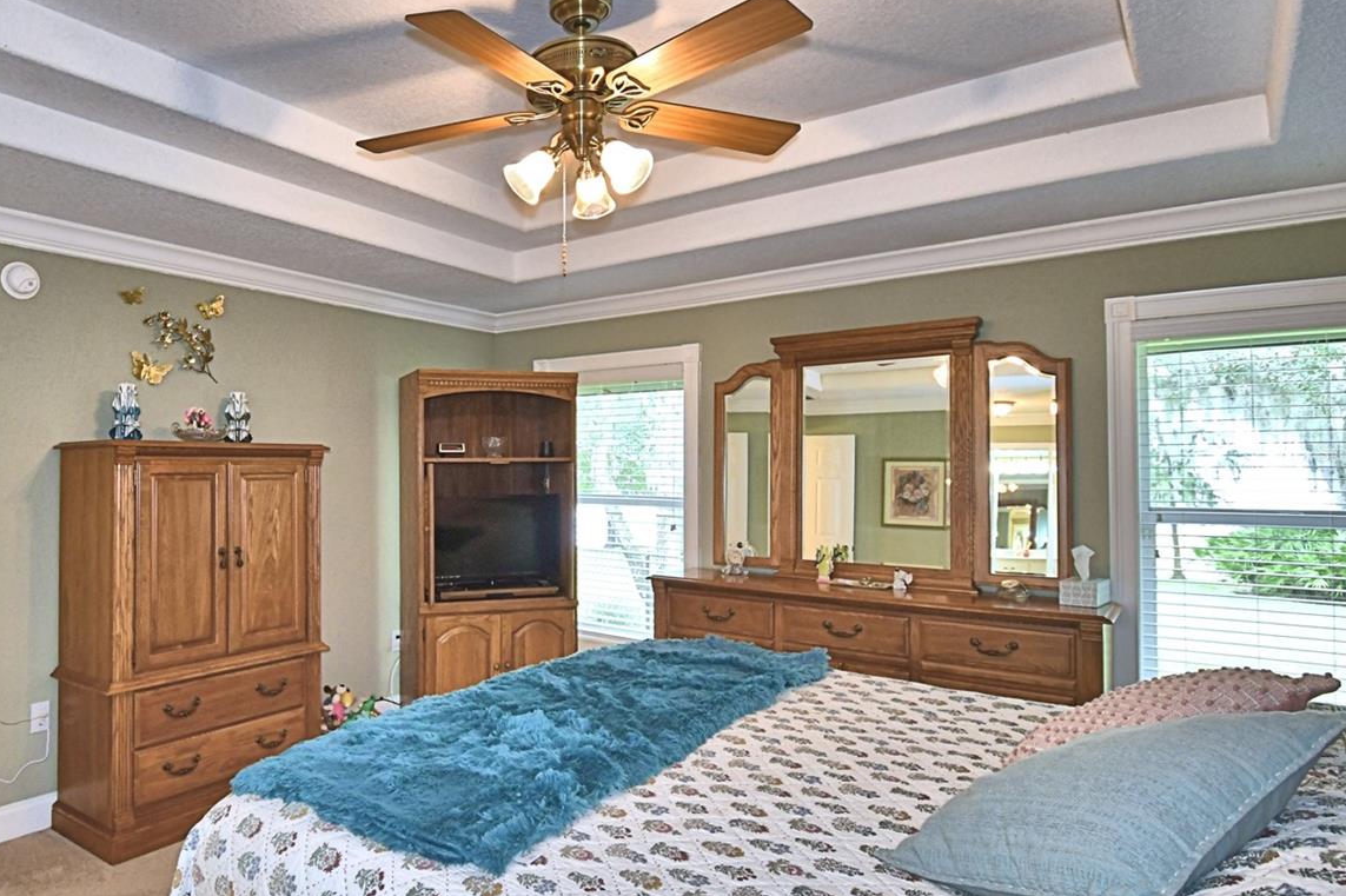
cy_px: 452
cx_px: 479
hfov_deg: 79.3
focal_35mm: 21
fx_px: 785
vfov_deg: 59.4
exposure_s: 1/30
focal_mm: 10
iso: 360
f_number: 4.5
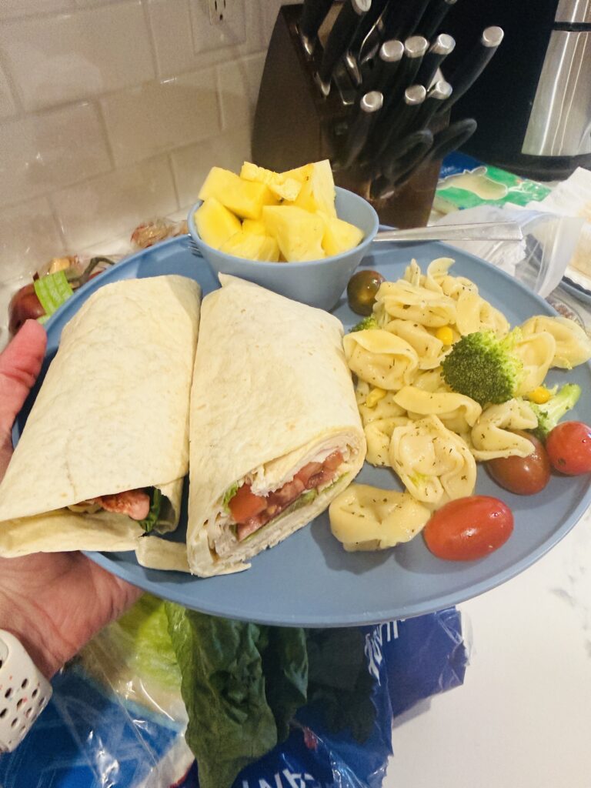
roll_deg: +2.0
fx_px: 546
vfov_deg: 71.6
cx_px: 296
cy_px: 394
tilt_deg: -41.5
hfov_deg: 56.8
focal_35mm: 24
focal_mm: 2.22
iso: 500
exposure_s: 1/60
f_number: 2.2
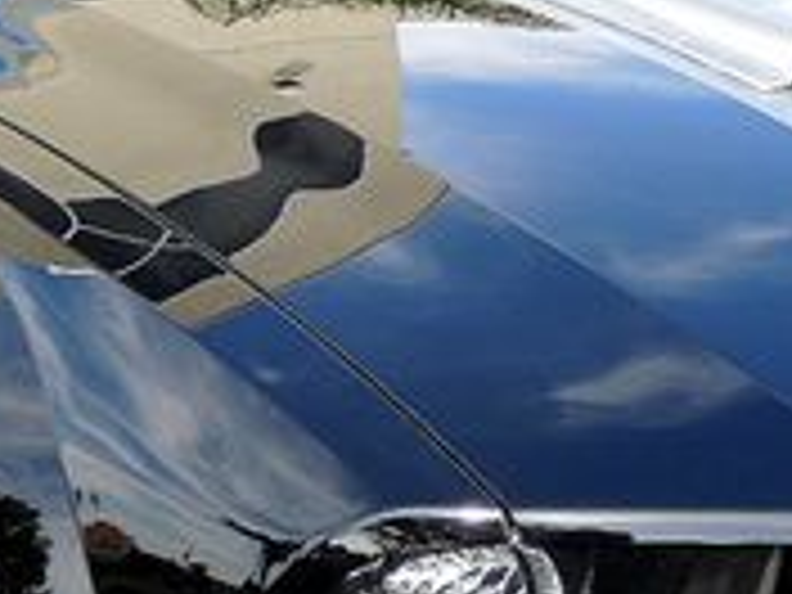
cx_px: 486
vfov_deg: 14.5
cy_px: 423
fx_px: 2334
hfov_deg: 19.2
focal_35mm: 102
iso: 80
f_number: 2
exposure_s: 1/500
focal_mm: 6
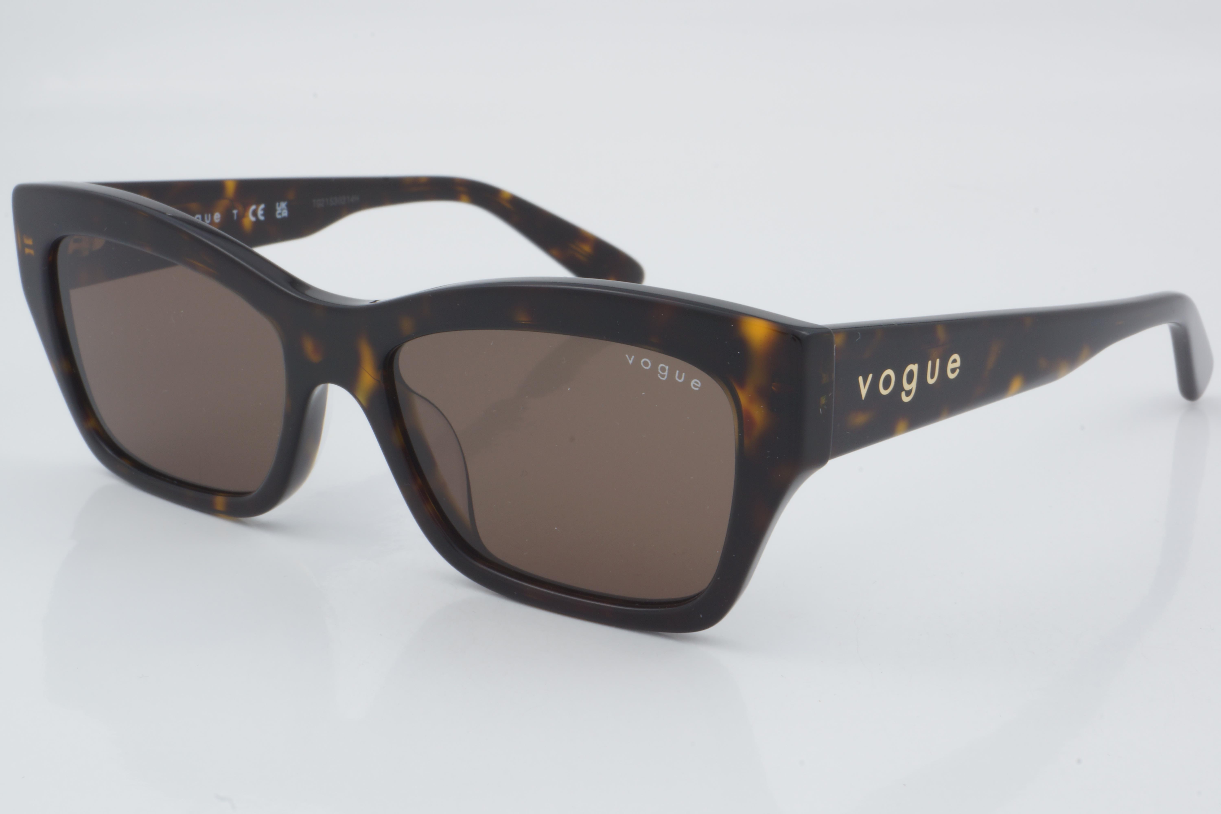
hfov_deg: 27.0
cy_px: 407
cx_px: 610
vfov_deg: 18.2
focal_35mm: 75
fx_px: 2544
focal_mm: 50
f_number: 32
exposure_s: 1/3
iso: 100
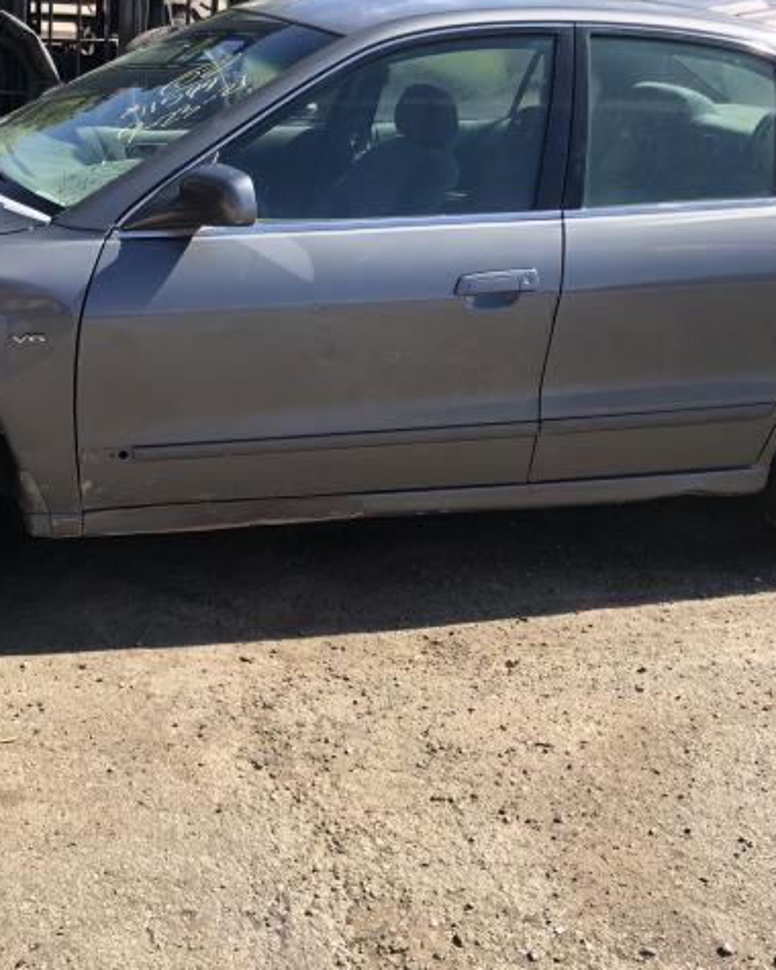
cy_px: 374
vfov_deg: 40.1
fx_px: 1321
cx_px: 249
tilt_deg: -17.8
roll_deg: +1.1
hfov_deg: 32.4
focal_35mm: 46
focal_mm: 3.99
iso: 20
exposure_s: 1/906
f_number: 1.8
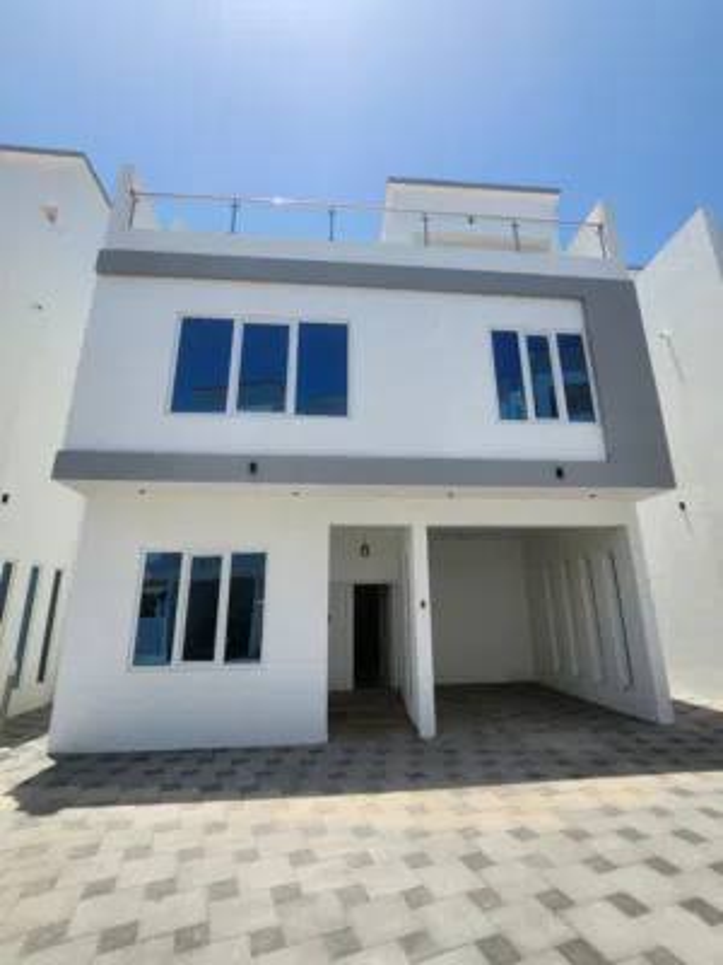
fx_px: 362
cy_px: 482
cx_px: 362
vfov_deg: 106.2
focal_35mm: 13
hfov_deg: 89.9
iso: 32
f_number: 2.2
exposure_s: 1/1650
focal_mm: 1.7
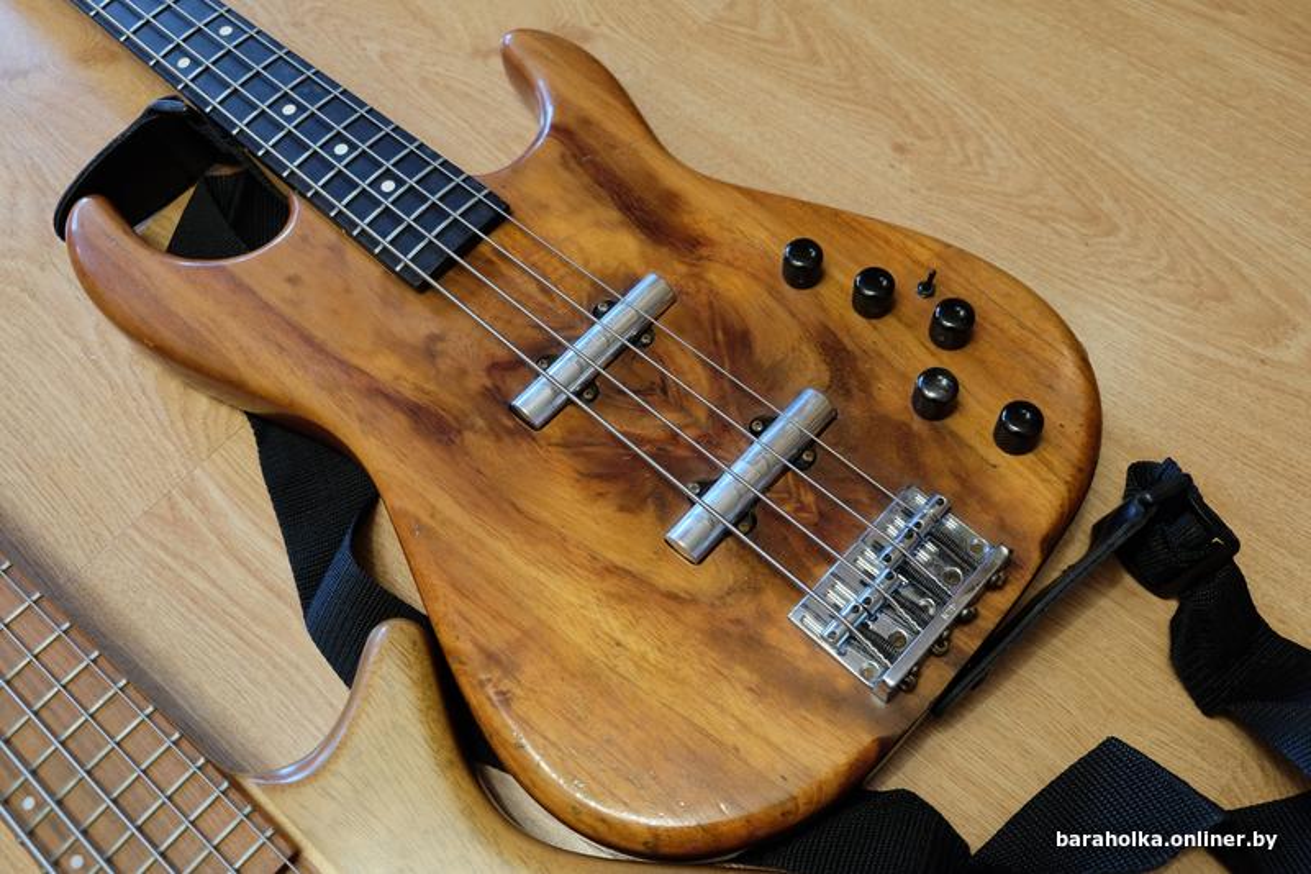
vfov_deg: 44.9
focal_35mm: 29
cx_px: 656
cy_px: 437
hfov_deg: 63.7
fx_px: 1056
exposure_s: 1/26
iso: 800
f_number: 2.8
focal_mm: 19.6
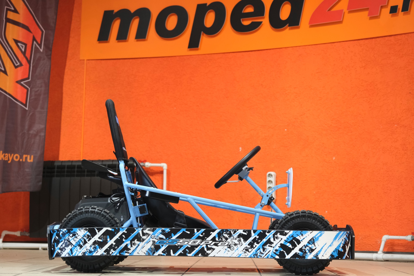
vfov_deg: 20.3
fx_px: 771
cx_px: 207
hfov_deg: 30.1
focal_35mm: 67
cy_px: 138
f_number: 4
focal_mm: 44.7
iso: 1600
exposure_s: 1/100
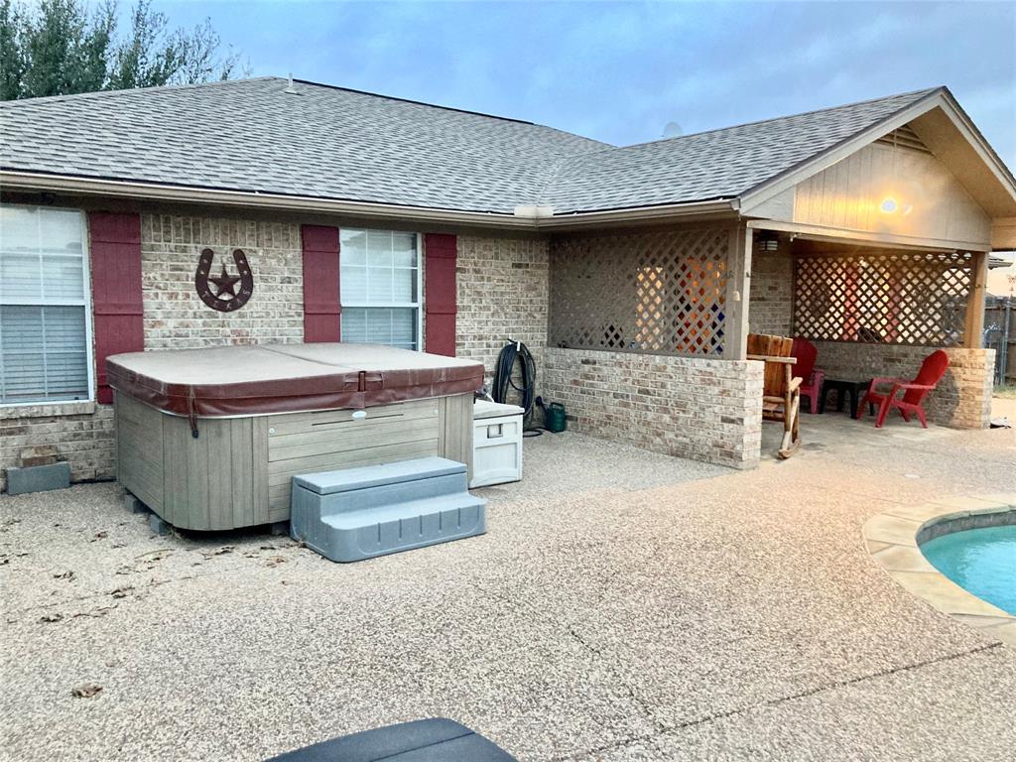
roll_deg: -0.9
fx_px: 822
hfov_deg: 63.4
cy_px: 381
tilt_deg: -5.4
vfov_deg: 49.7
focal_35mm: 28
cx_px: 508
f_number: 1.8
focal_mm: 3.99
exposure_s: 1/49
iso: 320
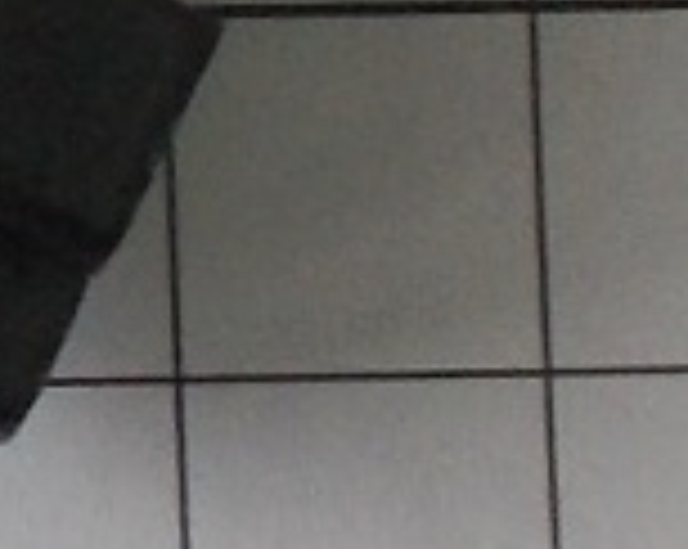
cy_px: -477
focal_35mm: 139
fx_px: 2827
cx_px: -427
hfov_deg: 12.9
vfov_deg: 10.4
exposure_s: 1/80
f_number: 3.6
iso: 80
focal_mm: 6
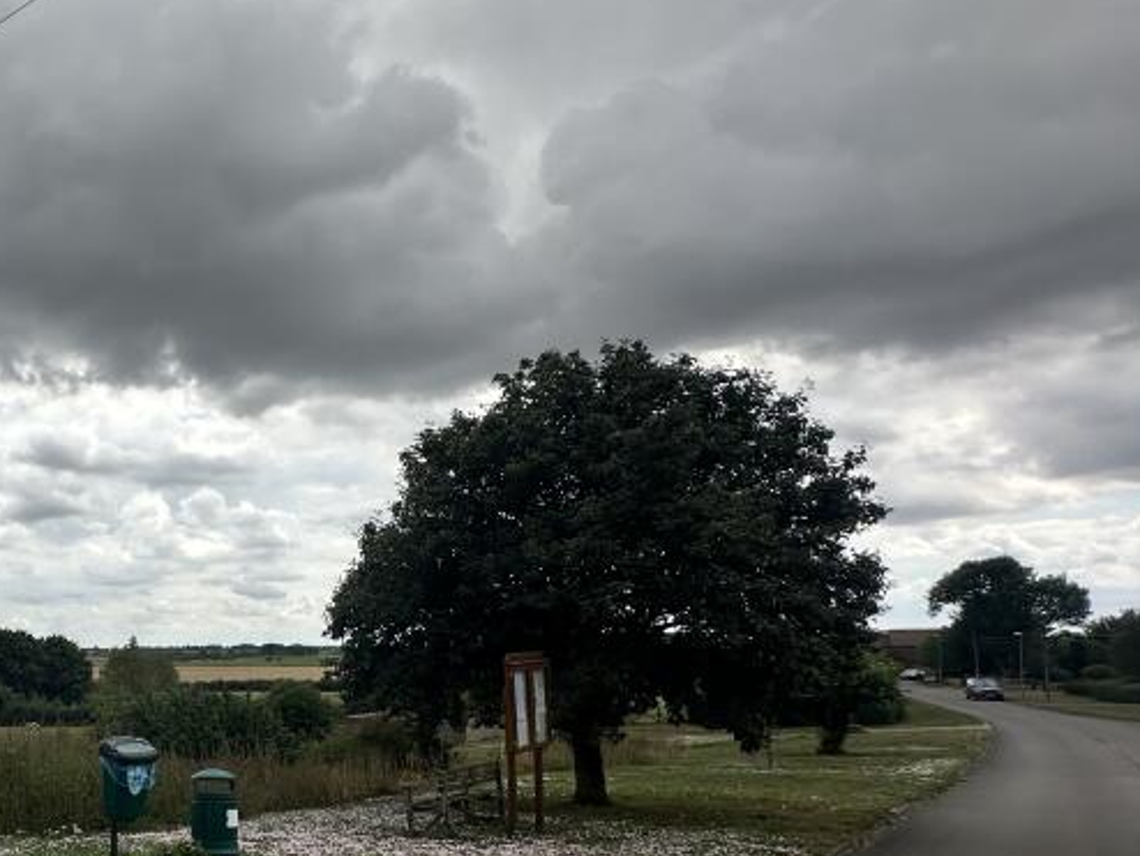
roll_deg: -0.5
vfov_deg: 46.7
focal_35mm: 29
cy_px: 630
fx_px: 956
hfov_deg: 50.9
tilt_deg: +2.2
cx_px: 25
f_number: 2.2
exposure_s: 1/2747
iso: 50
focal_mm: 2.22
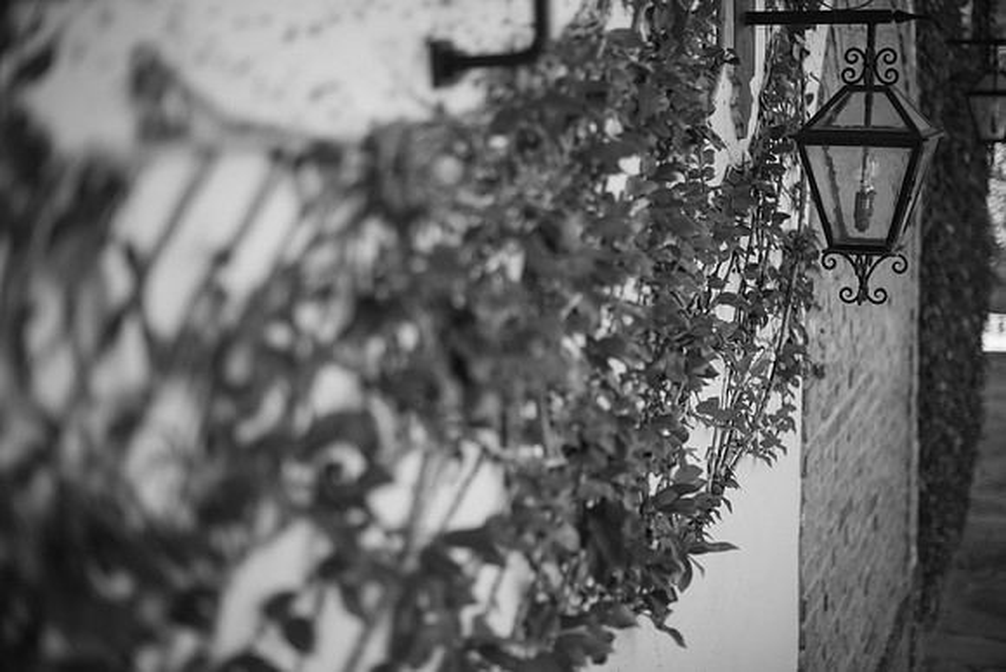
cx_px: 503
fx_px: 1397
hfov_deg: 39.6
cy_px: 336
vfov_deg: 27.0
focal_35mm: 50
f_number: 1.4
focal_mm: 50
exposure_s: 1/4000
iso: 200
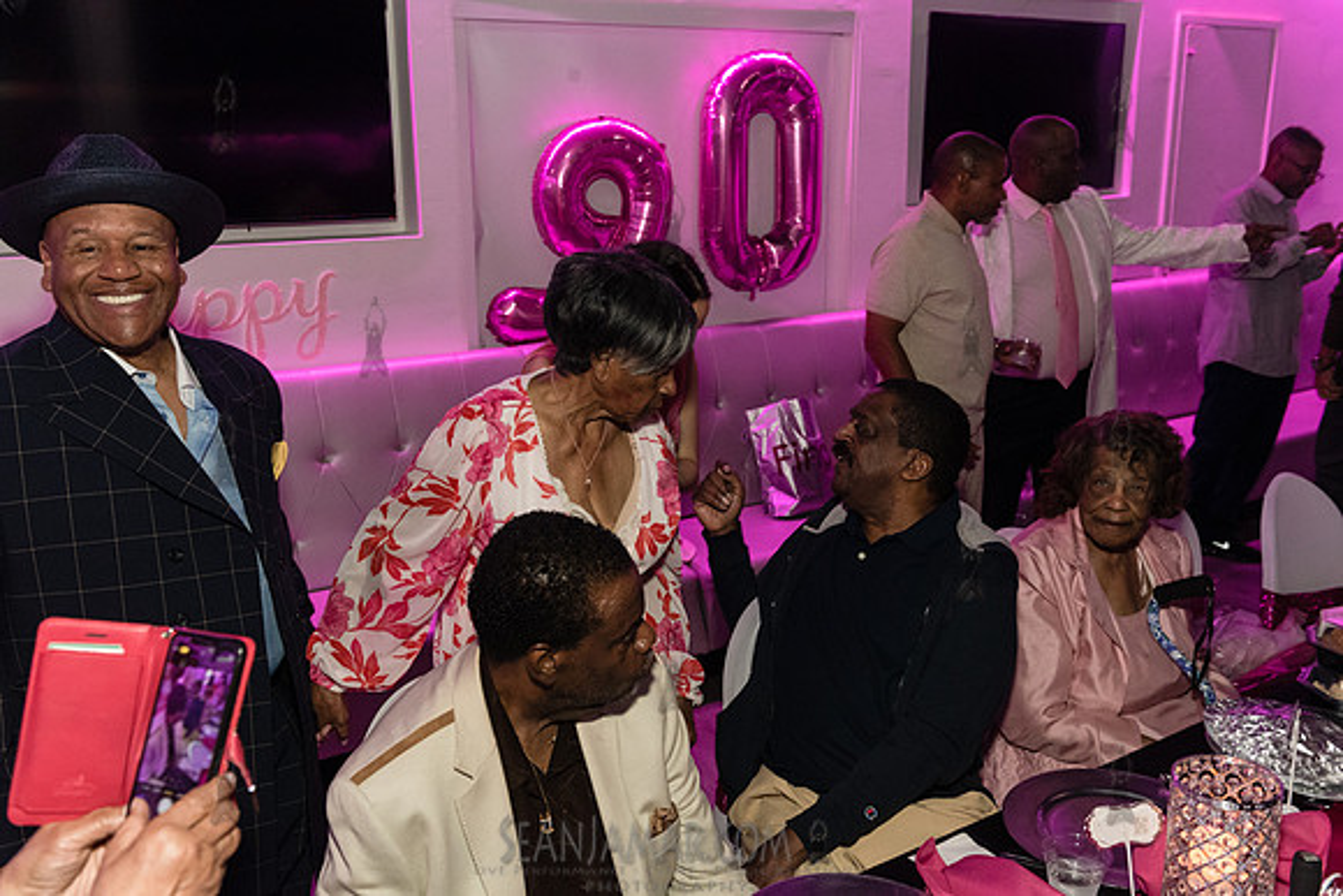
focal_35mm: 32
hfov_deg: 58.7
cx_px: 672
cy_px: 448
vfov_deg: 41.1
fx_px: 1194
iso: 4000
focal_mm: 32
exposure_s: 1/200
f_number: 4.5
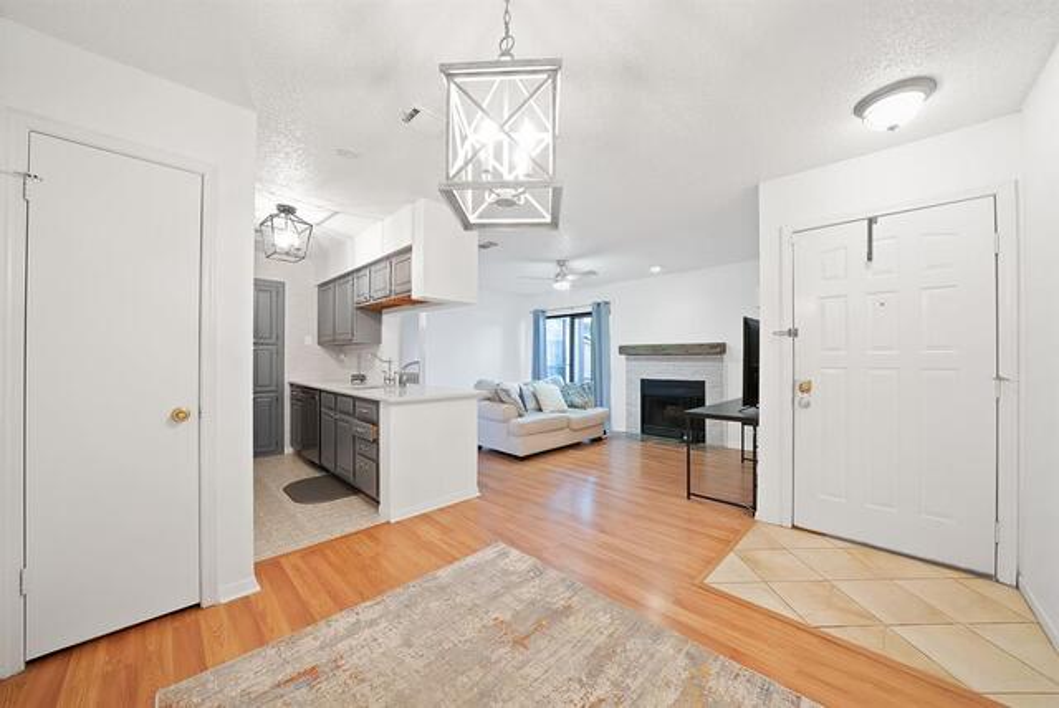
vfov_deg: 90.1
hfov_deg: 112.6
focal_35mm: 12
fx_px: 353
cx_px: 530
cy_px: 354
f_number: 9
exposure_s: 1
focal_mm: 12
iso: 640
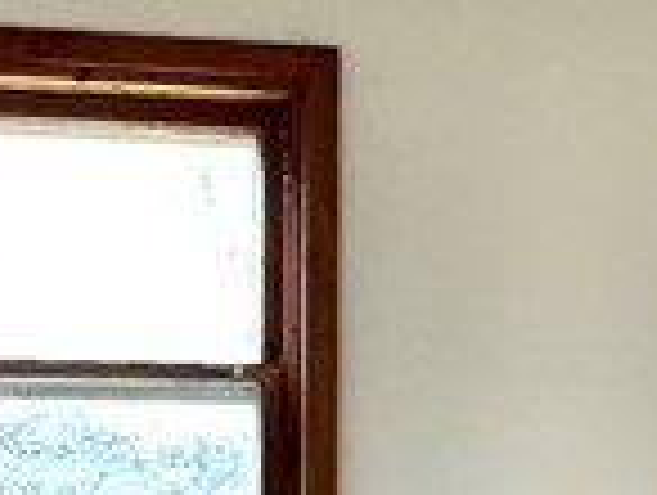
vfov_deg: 14.8
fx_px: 1863
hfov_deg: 19.5
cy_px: 540
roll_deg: -0.7
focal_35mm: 98
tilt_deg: -0.1
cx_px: 648
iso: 500
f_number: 2.2
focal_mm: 2.22
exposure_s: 1/60
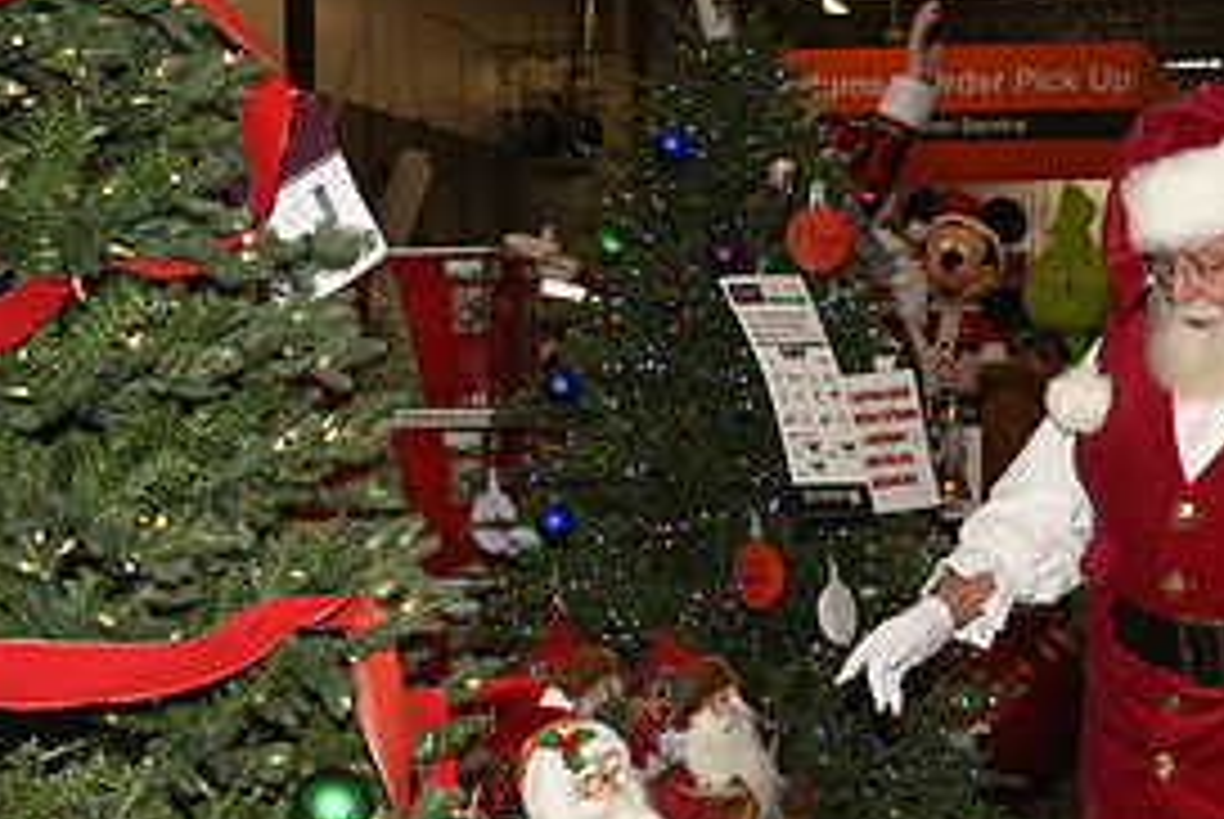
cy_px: 668
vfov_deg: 20.4
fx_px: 2246
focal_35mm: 66
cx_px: 900
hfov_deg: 30.0
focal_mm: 31
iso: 800
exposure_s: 1/60
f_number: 5.6
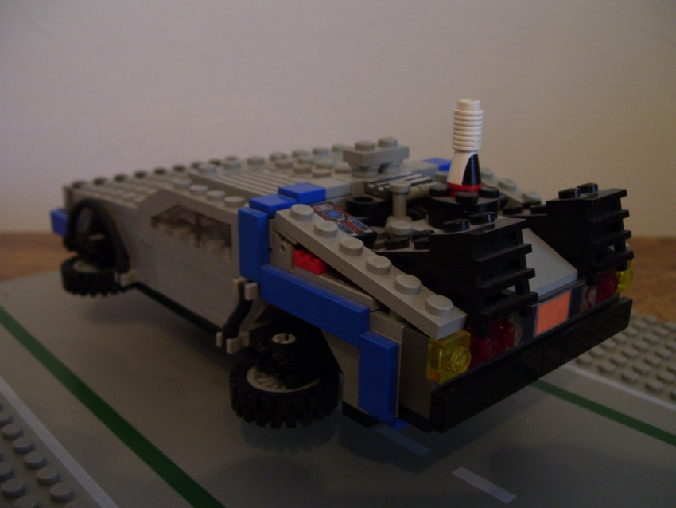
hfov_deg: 50.1
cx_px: 338
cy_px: 254
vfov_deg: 38.7
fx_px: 723
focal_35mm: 37
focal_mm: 6
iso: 160
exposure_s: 1/8
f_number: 2.7
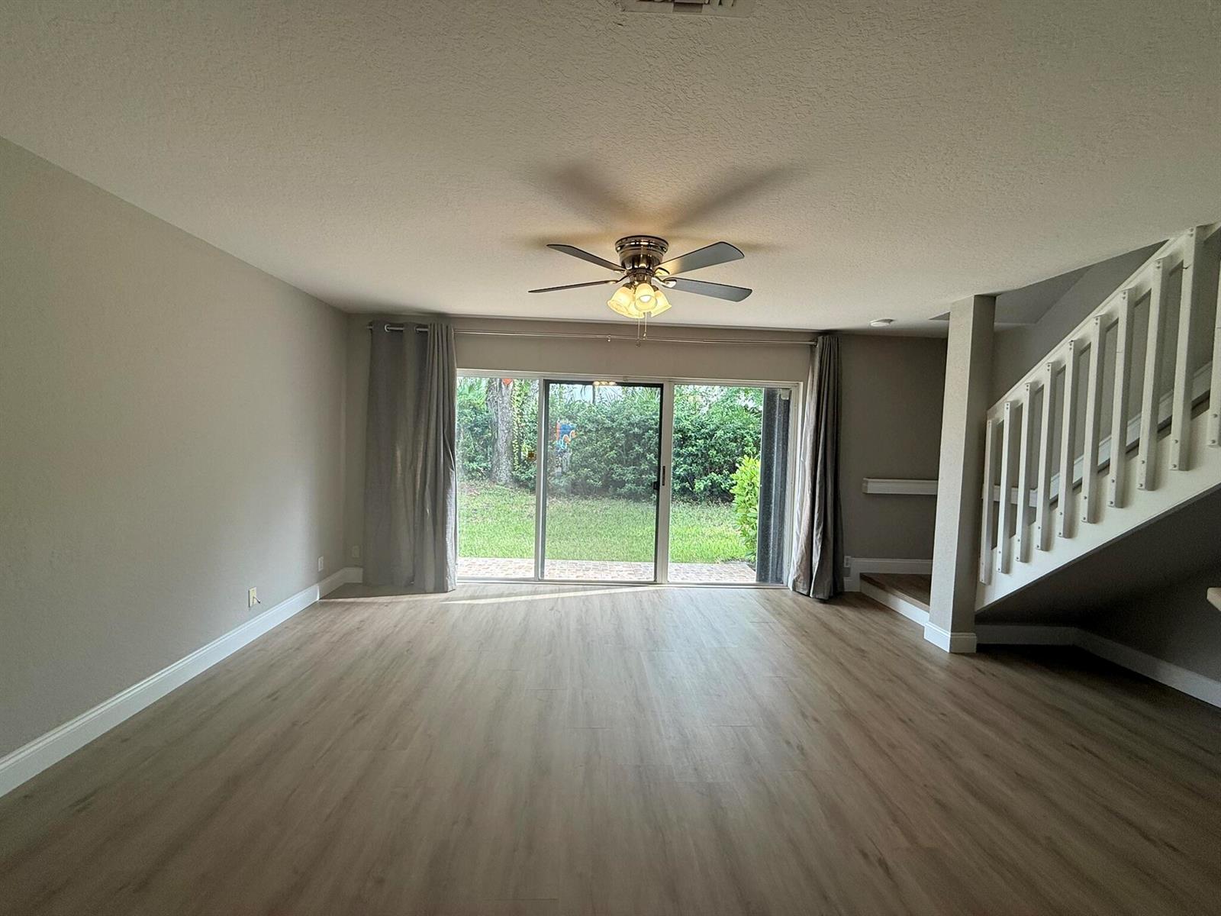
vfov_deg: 85.7
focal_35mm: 14
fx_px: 494
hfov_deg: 102.1
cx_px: 610
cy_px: 458
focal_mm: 2.22
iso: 64
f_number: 2.2
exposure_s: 1/148
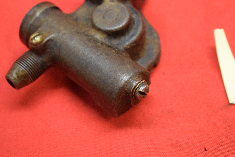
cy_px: 78
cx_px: 118
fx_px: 539
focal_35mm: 82
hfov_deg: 24.6
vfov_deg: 16.6
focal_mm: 55
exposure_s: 1/60
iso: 2000
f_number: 5.6
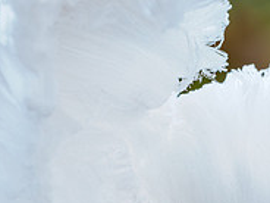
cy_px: 238
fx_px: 2948
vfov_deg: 3.9
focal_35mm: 378
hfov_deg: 5.2
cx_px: 104
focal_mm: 60
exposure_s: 1/5
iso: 200
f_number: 7.1
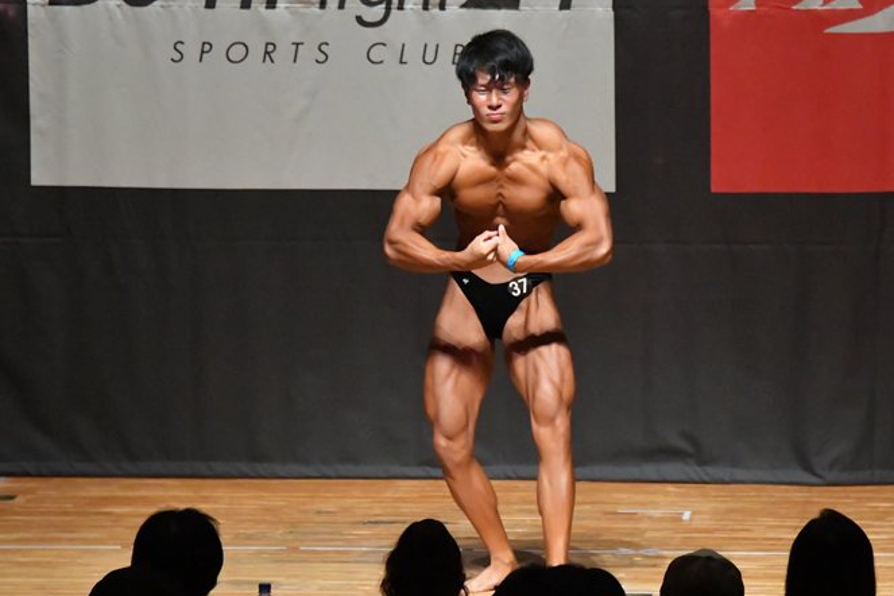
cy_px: 302
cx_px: 479
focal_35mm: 333
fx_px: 8269
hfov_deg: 6.2
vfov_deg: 4.1
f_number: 5.6
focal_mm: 190
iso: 12800
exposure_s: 1/400
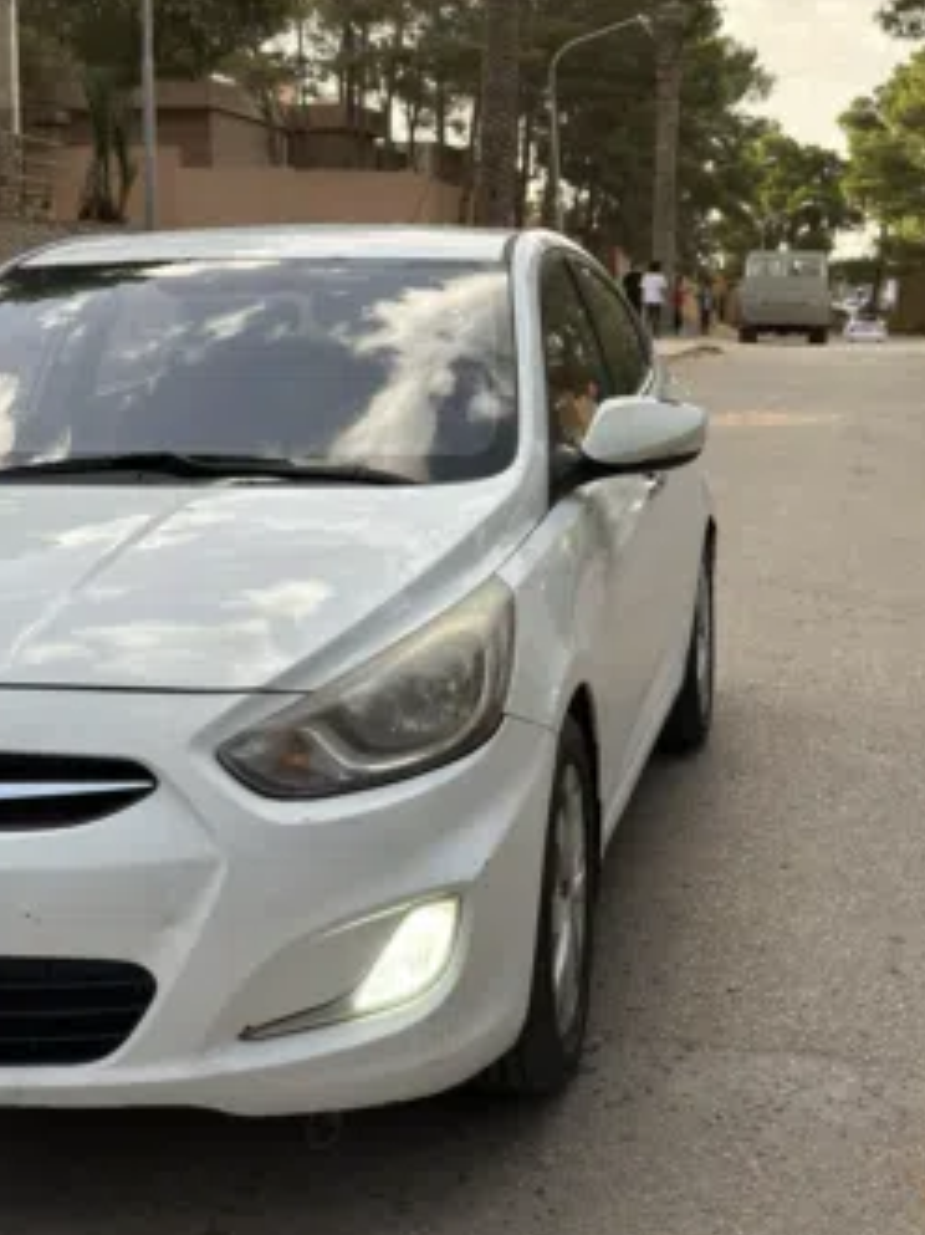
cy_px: 545
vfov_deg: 33.2
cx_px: 481
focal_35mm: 58
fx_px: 2068
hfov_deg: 25.2
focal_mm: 6.86
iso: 64
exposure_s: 1/631
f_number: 1.78
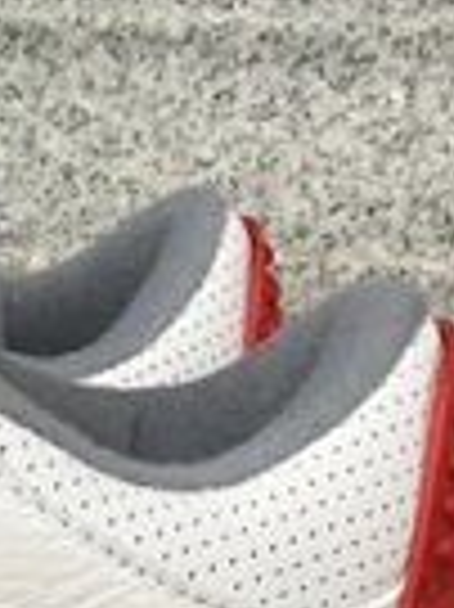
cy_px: 950
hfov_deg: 9.4
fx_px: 2575
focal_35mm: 147
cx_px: -476
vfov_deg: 12.7
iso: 32
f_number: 2.4
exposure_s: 1/100
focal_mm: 3.3
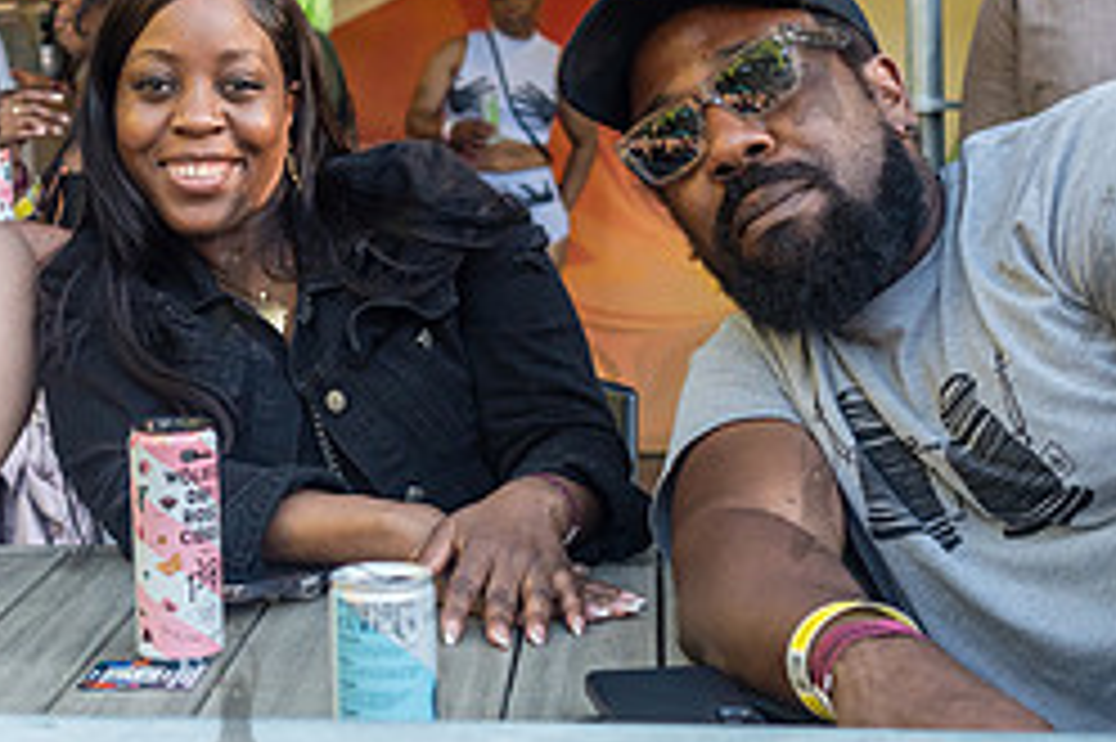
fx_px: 2540
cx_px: 234
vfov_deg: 16.6
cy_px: 263
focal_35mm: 82
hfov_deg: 24.4
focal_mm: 35
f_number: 4
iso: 1000
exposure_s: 1/500
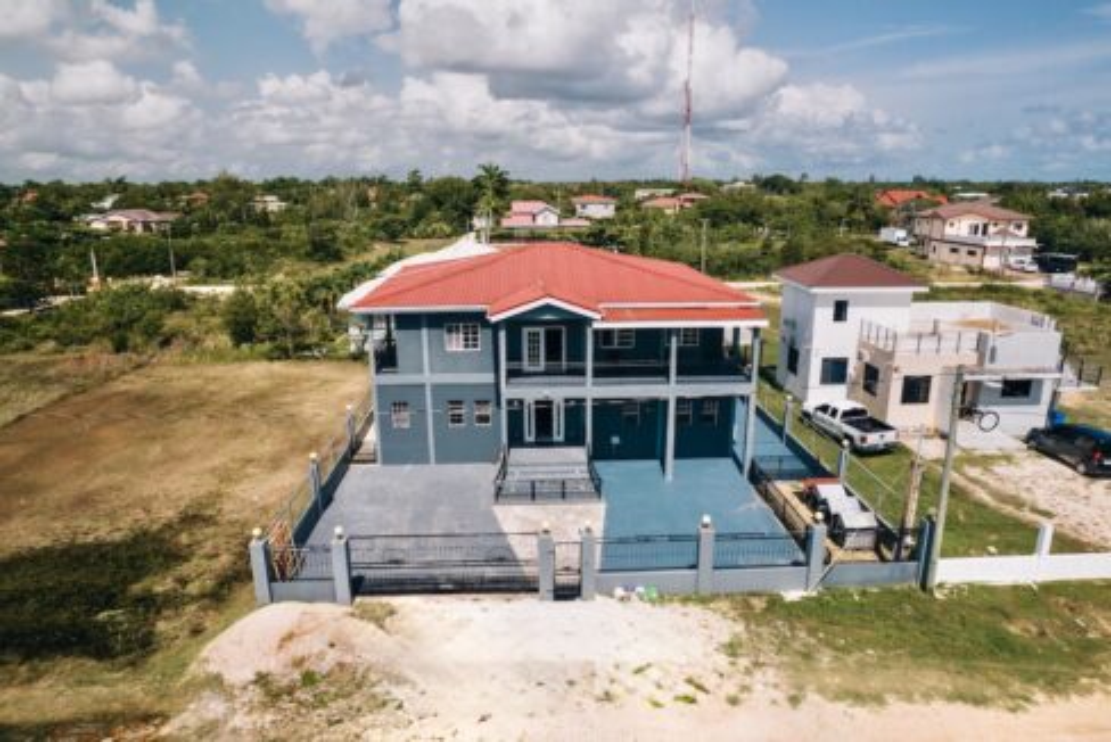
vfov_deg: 57.3
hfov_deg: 78.5
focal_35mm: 22
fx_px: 679
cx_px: 556
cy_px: 371
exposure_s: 1/2000
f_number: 2.8
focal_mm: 8.38
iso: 100
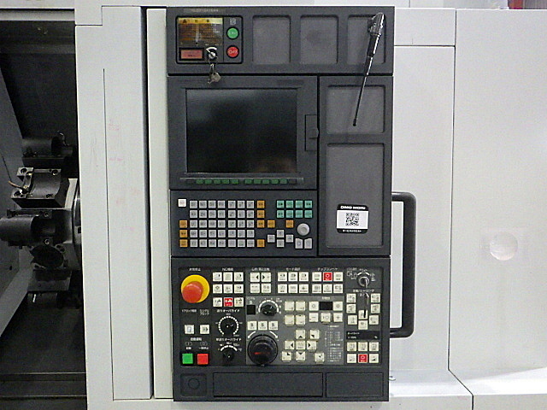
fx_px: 442
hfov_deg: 63.4
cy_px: 205
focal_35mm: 28
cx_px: 274
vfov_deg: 49.7
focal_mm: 5
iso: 1250
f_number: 3.5
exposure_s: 1/45
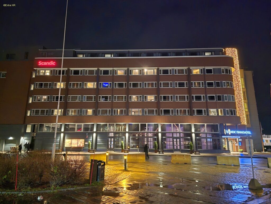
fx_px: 180
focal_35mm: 23
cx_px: 136
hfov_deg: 73.9
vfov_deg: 58.9
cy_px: 102
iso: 2500
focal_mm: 6.3
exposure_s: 1/33
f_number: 1.7
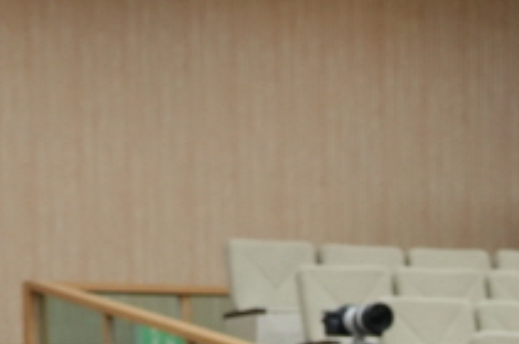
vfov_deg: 6.9
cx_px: 723
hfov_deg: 10.5
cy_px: 764
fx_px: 2735
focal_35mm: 190
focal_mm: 14.65
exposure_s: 1/40
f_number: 3.2
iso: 160
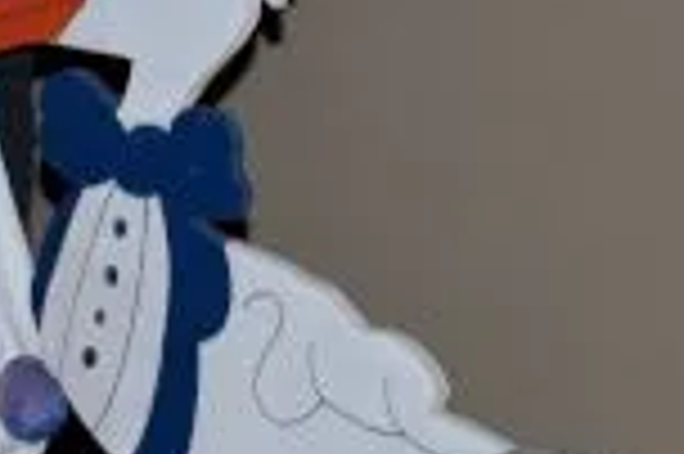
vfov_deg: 7.1
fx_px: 3644
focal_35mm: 192
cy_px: 121
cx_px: -76
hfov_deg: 10.6
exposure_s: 1/60
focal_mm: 30
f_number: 4.2
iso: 3200
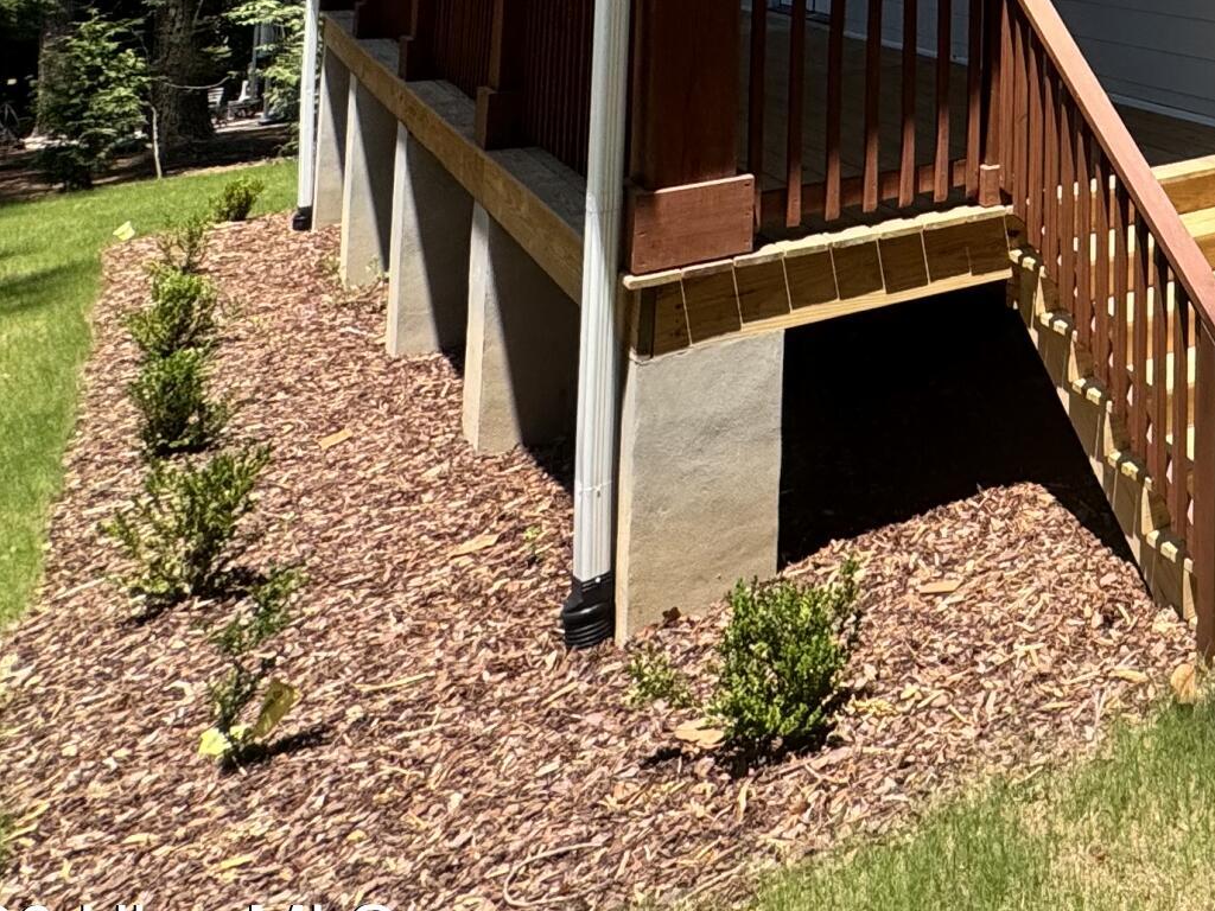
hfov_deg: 32.9
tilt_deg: +4.9
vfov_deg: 28.6
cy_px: -279
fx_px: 1439
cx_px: 1608
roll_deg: +0.7
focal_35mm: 41
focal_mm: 2.22
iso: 40
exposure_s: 1/1160
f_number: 2.2
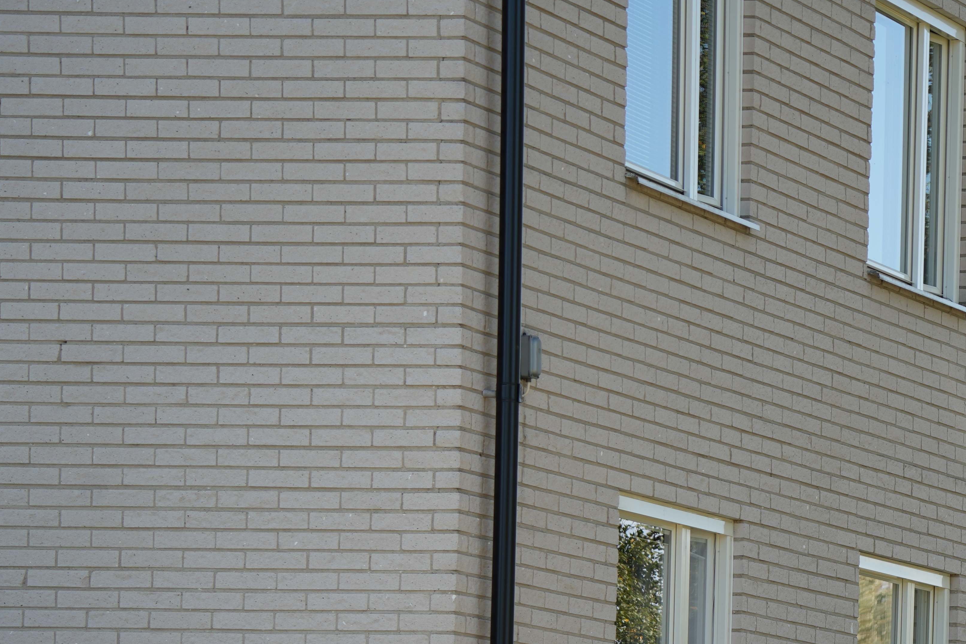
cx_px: 1029
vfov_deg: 6.3
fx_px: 5795
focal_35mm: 216
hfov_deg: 9.4
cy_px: 690
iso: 100
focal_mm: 99
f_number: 5.6
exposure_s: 1/160
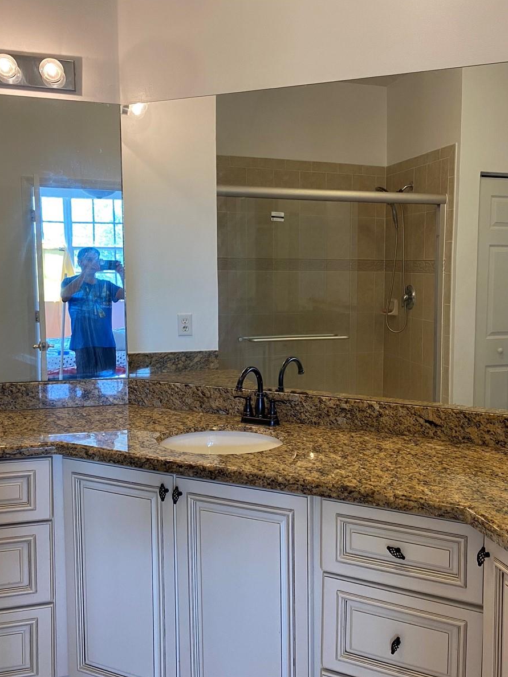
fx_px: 685
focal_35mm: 35
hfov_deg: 39.9
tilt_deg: -7.4
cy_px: 338
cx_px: 359
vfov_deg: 52.6
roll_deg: -0.1
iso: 80
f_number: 1.8
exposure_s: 1/60
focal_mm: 4.25
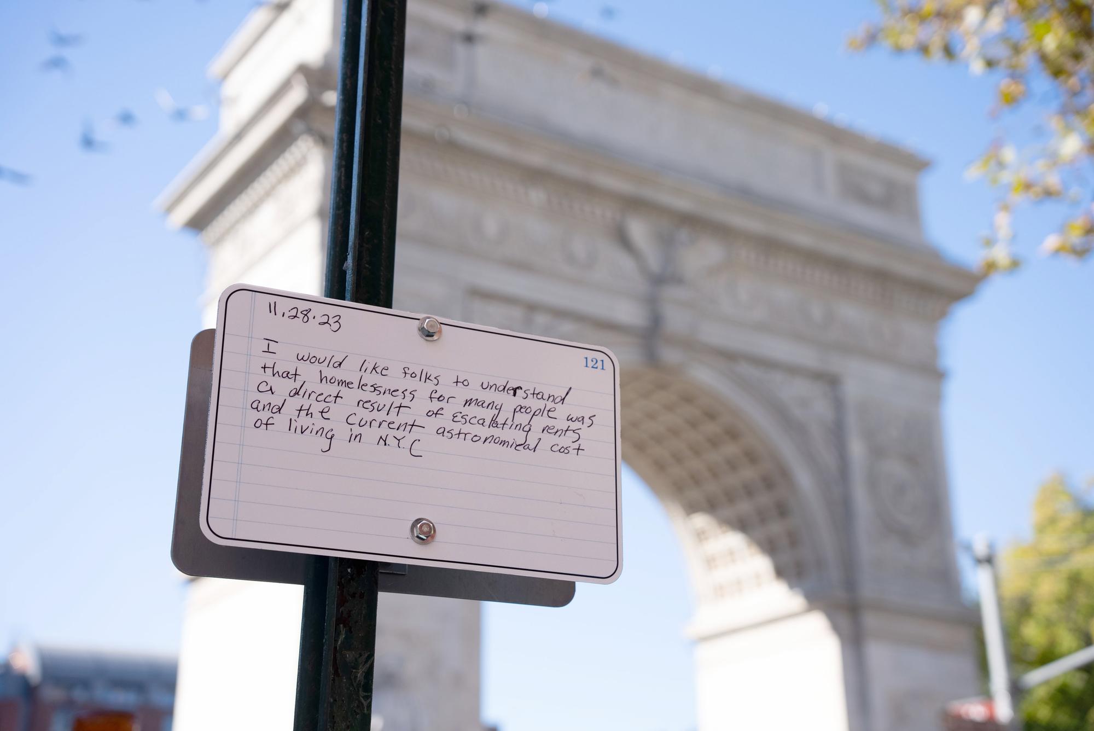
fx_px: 1548
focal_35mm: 51
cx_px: 547
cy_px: 366
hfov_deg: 38.9
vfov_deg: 26.6
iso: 400
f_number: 4
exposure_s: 1/1600
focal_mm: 50.9
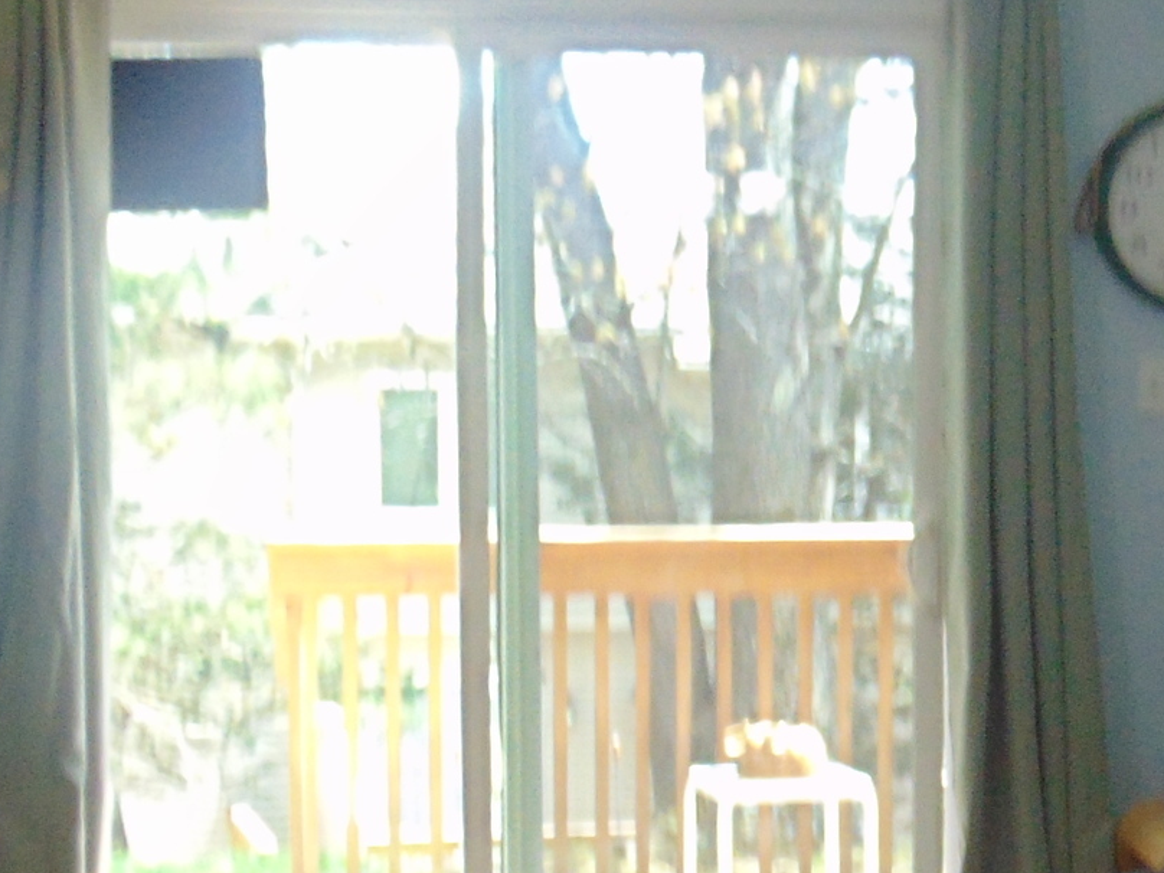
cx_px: 903
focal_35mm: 95
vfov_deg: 15.4
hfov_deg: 20.5
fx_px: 3194
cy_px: 725
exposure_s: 1/40
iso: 160
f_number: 3
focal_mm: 4.5
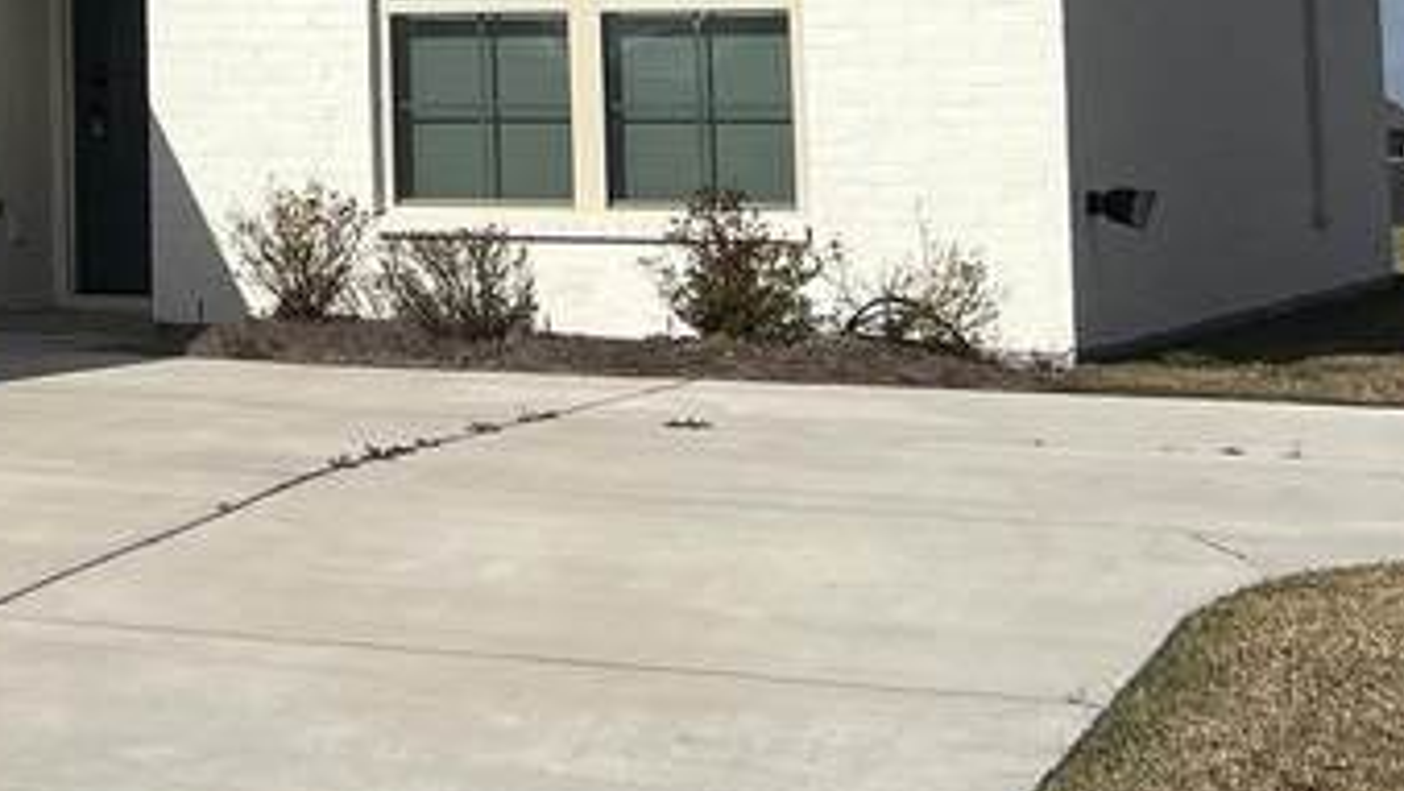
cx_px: -654
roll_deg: -0.2
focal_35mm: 107
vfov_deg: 11.0
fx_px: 3985
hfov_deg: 18.0
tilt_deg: +7.8
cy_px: -340
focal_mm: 5.7
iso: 50
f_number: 1.5
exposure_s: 1/10309
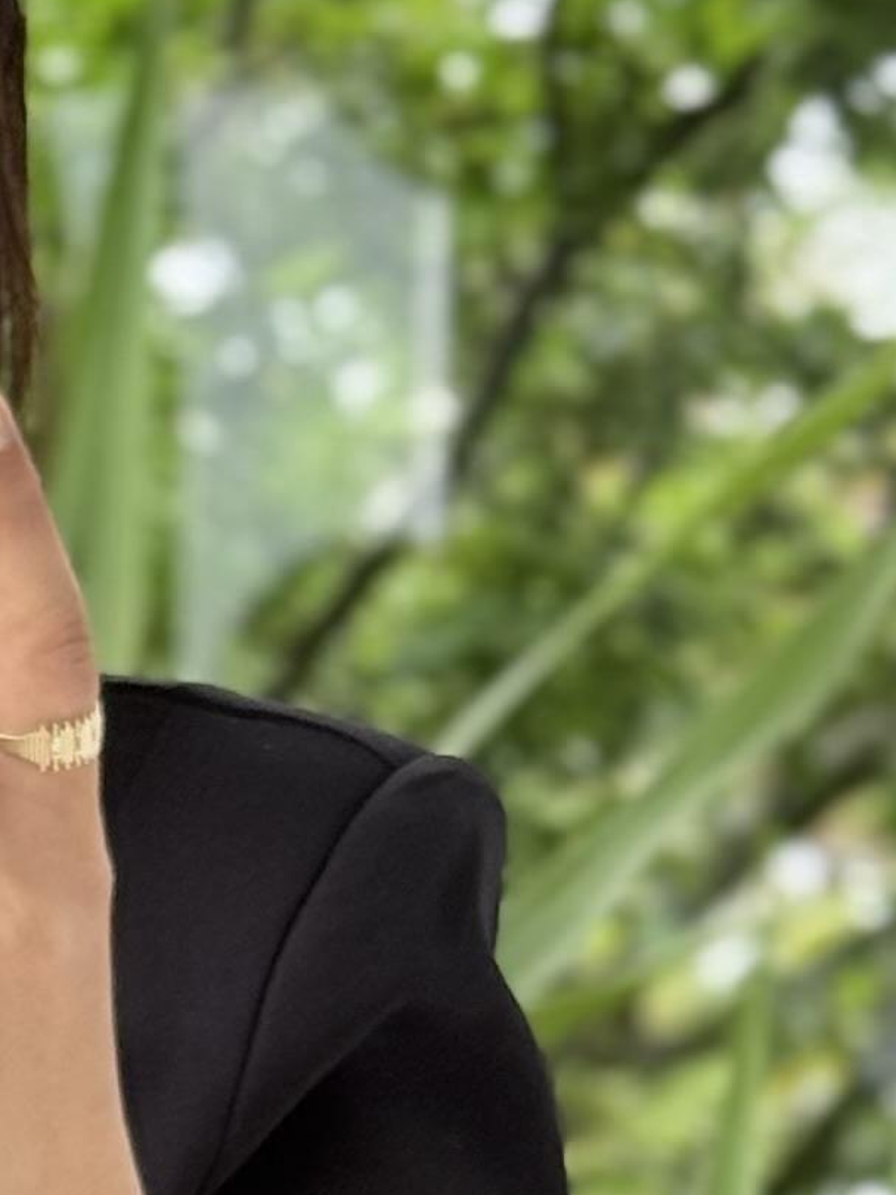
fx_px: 8253
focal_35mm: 239
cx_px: -224
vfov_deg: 8.1
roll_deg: -1.7
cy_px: 1850
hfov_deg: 6.2
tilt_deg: -18.5
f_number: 1.78
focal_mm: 6.76
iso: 64
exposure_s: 1/216
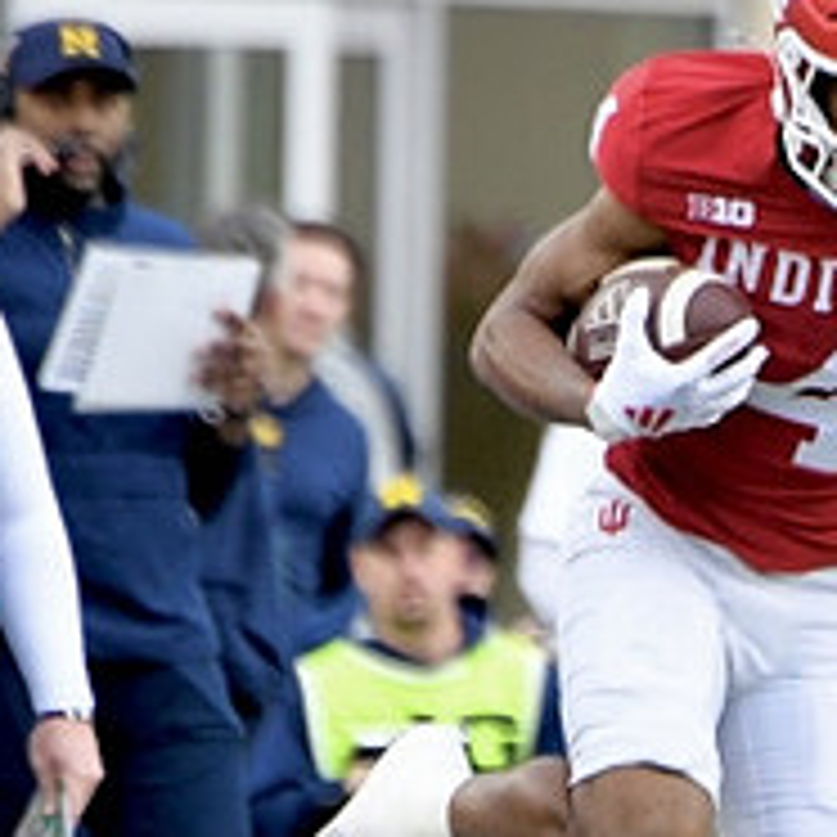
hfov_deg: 1.1
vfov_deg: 1.1
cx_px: 810
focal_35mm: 1588
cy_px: 603
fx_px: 43441
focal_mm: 400
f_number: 5.6
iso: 2500
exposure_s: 1/1000
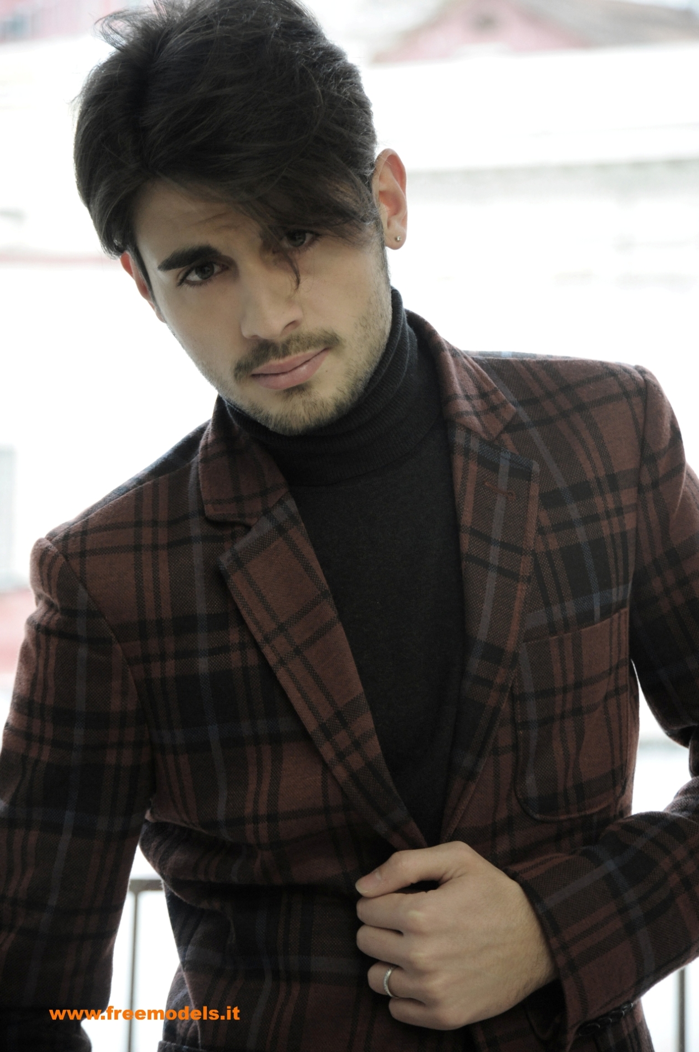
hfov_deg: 11.4
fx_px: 3500
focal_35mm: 120
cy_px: 526
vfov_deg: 17.1
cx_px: 350
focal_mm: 120
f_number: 5.6
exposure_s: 1/125
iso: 2500
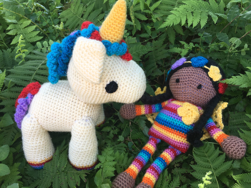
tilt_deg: -40.3
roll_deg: +4.1
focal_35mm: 29
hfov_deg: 61.7
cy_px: 94
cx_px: 126
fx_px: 210
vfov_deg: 48.2
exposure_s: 1/100
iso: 25
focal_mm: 4.15
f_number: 2.2
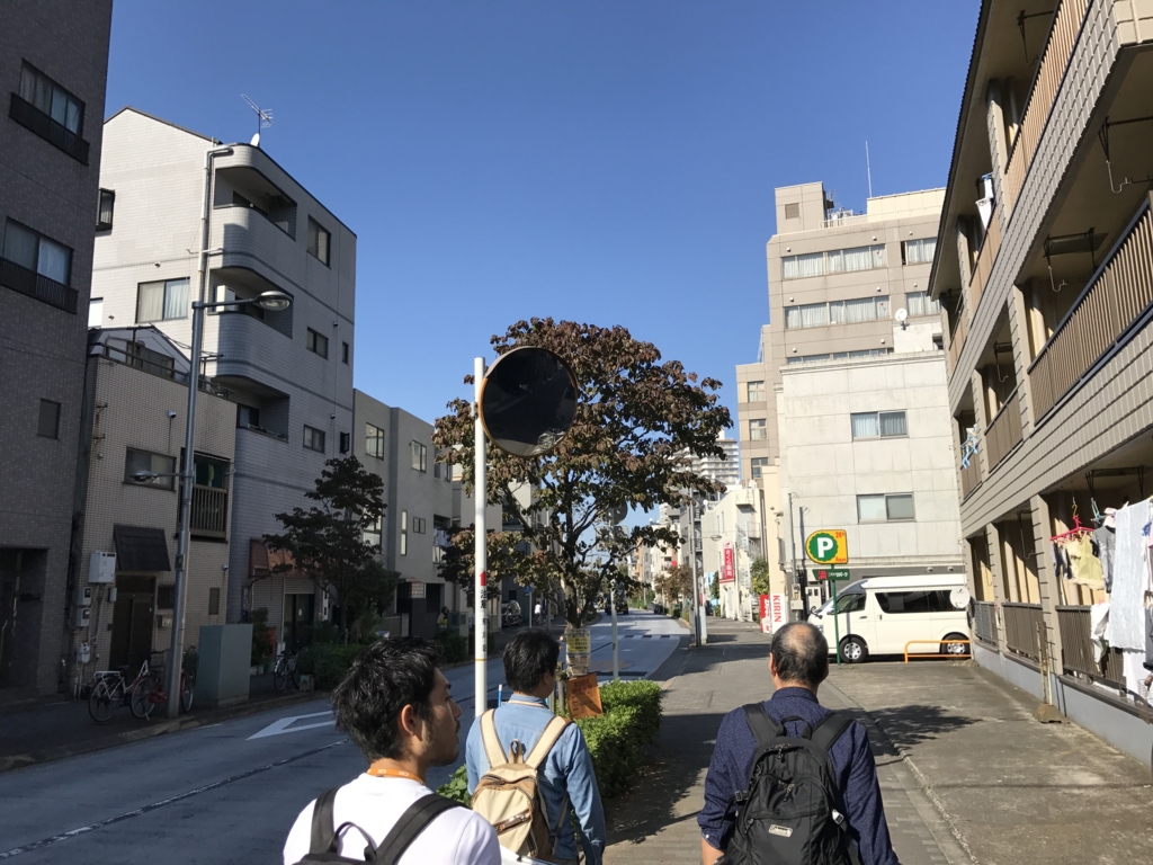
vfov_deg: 49.7
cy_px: 432
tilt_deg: +12.7
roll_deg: -0.7
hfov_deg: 63.4
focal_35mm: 28
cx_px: 576
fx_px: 933
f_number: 1.8
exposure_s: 1/2591
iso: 20
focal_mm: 3.99
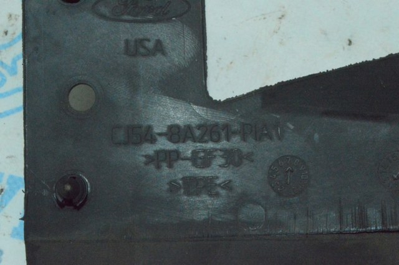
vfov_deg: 16.5
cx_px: 200
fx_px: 913
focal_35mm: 82
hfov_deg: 24.6
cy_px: 132
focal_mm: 55
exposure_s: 1/100
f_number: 36
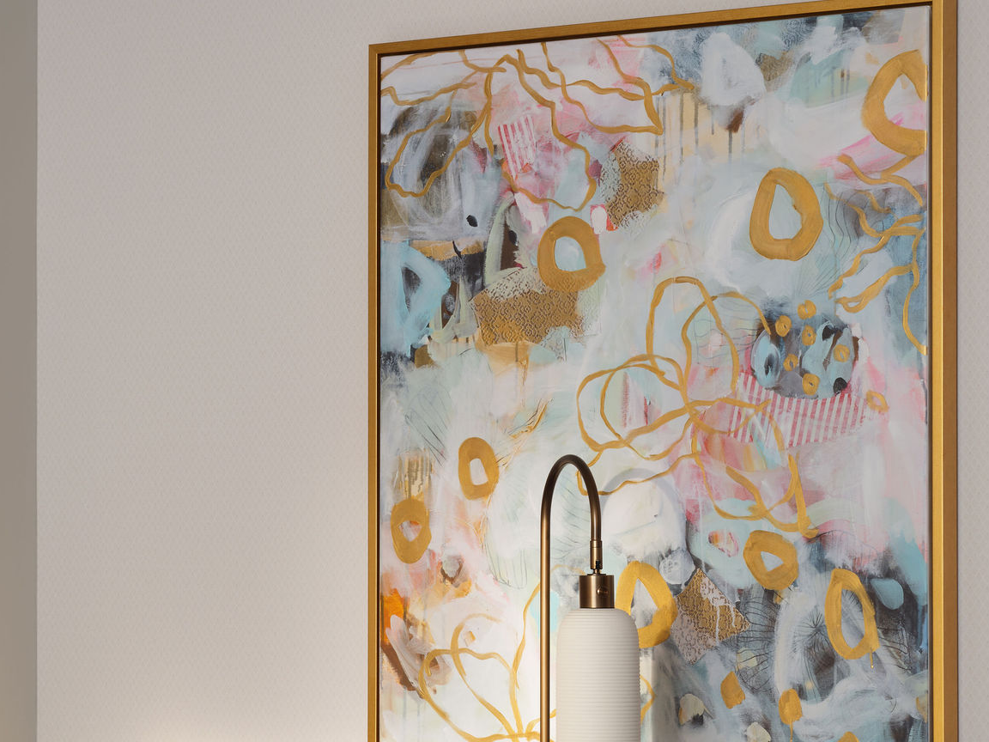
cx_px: 149
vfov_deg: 13.2
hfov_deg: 17.4
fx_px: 3200
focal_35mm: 112
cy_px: 570
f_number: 11
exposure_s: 10
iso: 125
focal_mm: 80
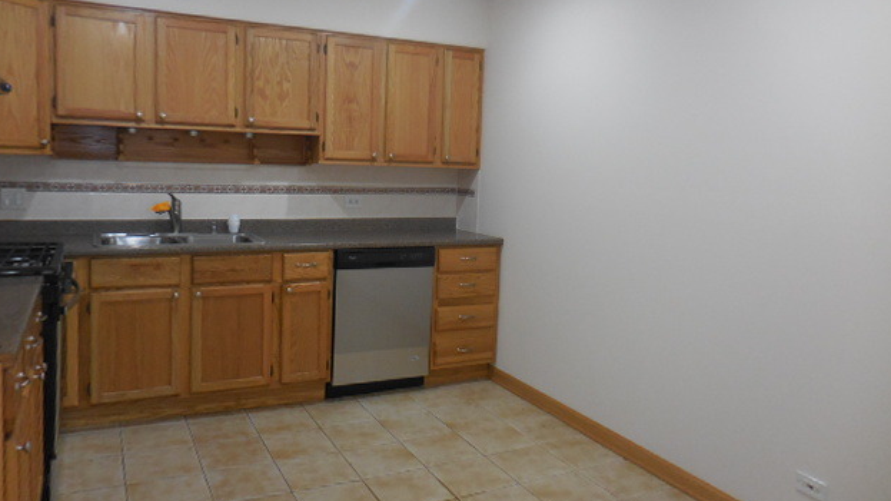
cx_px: 442
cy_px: 212
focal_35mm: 28
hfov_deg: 67.9
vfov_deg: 41.3
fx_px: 661
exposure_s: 1/30
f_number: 3.3
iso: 320
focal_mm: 4.5
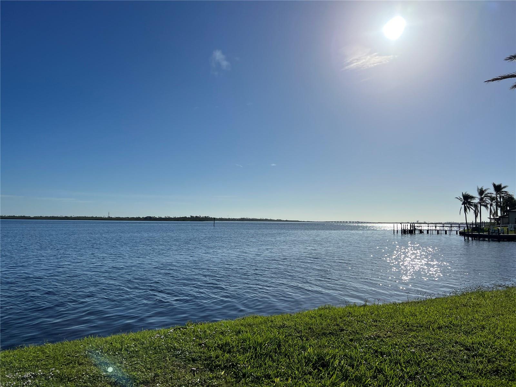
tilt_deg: +1.5
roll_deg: +0.7
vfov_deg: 53.1
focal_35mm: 26
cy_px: 194
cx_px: 258
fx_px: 388
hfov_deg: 67.3
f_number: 1.5
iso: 40
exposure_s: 1/16393
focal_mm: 5.7
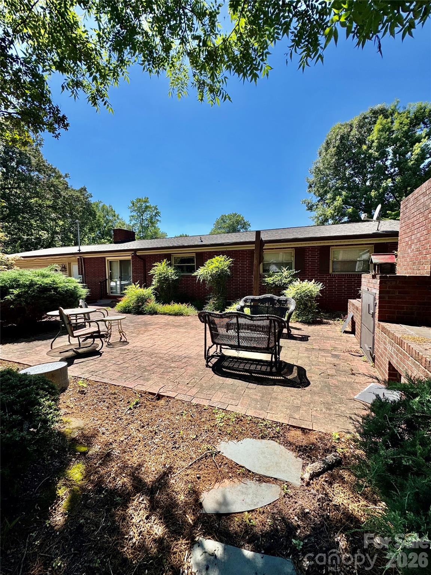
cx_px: 216
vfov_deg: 102.1
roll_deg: +0.9
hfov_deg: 85.7
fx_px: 232
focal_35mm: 14
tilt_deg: -4.3
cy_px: 288
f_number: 2.2
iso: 50
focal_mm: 2.22
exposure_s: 1/1449
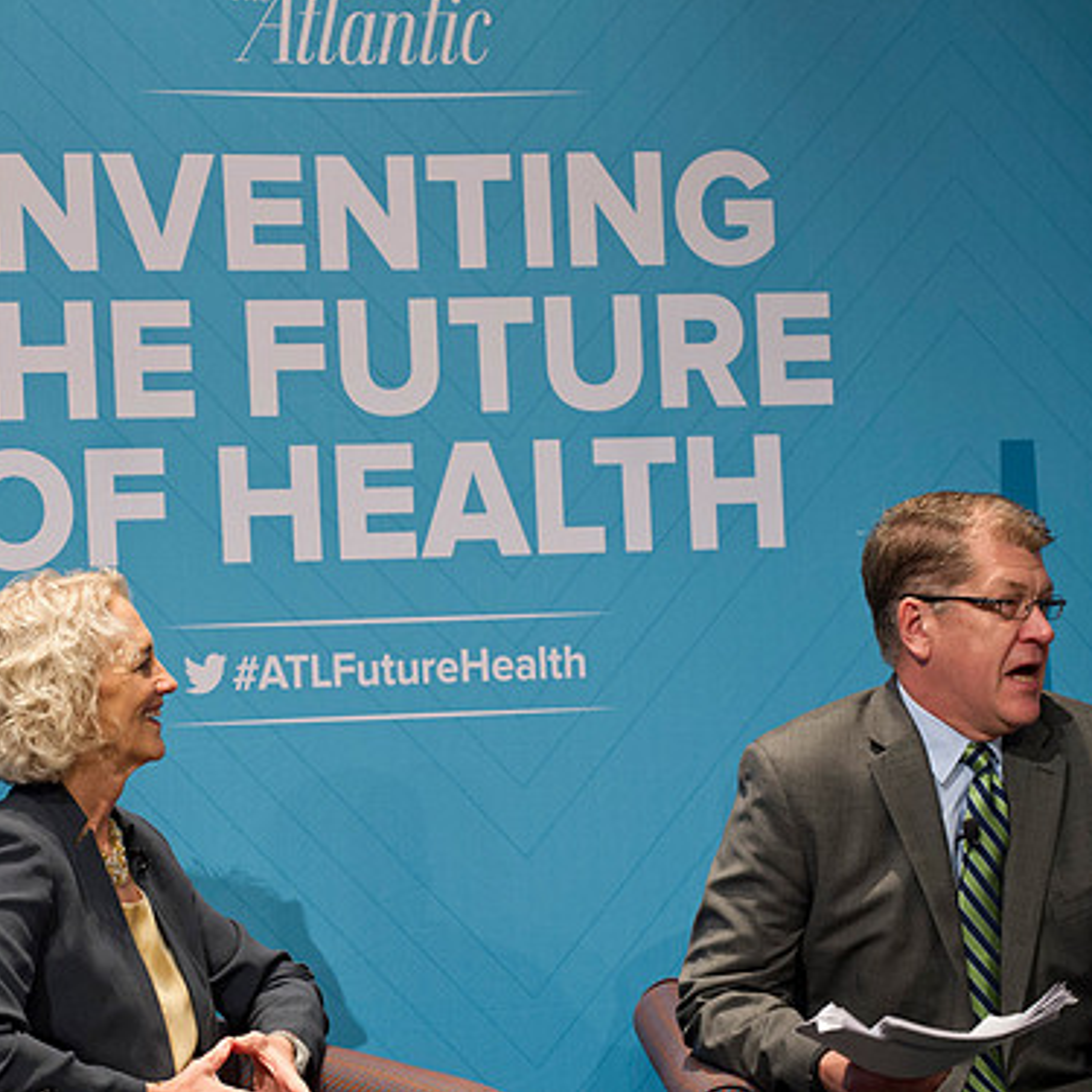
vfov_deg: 10.7
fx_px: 5853
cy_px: 533
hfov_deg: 10.6
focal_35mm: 164
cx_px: 326
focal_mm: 125
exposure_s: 1/125
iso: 2500
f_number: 4
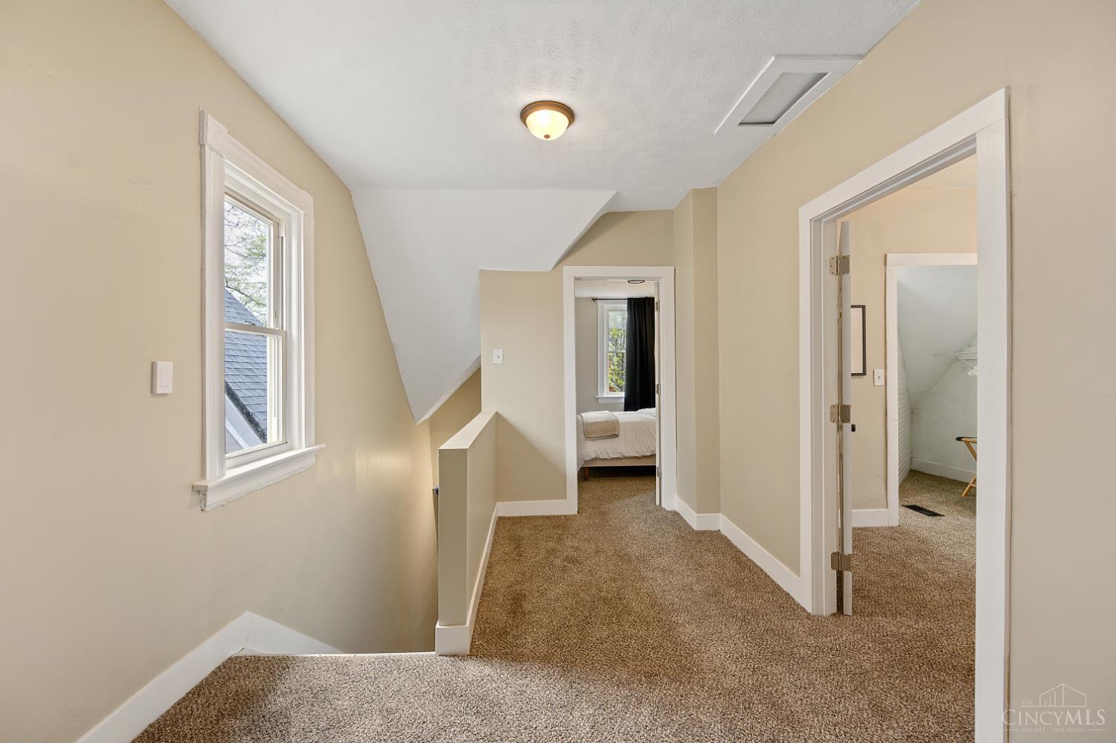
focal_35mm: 14
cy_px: 372
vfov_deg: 81.1
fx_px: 434
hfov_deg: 104.3
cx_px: 558
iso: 320
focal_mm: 14
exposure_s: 1/6
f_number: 7.1
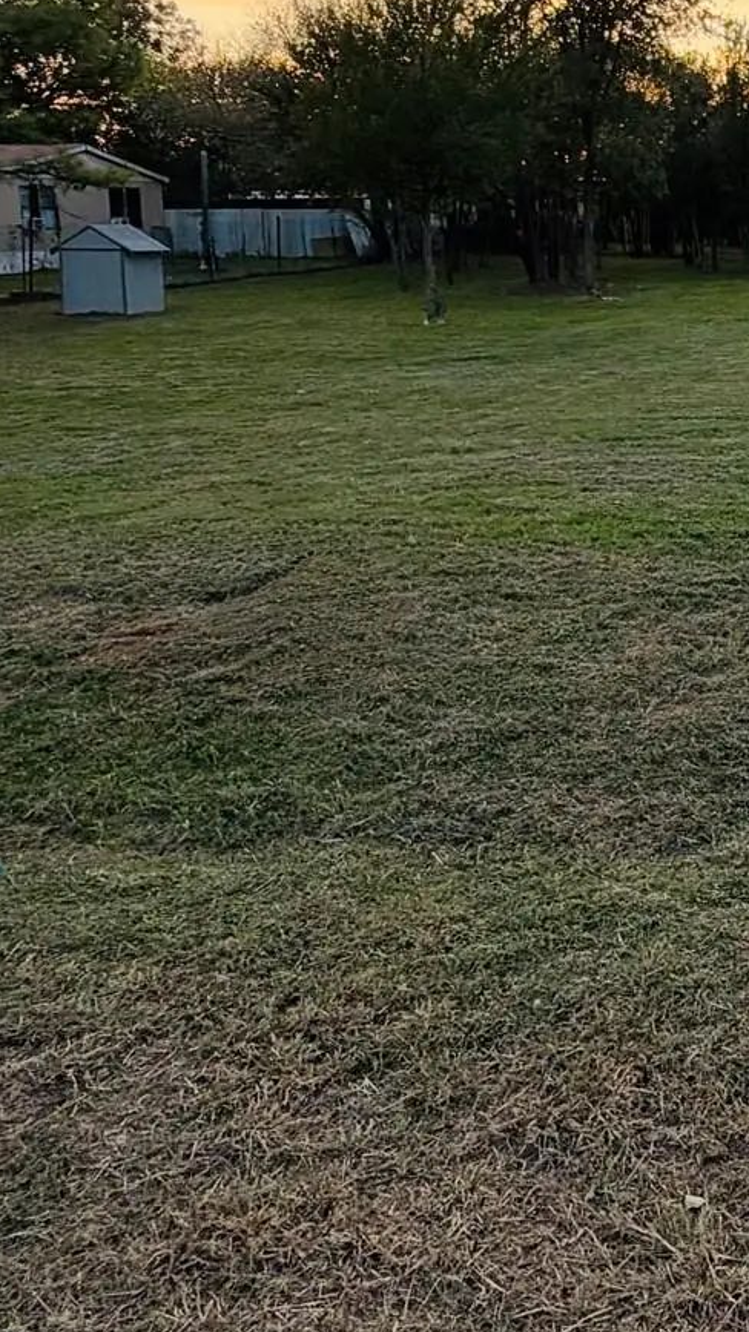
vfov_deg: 53.5
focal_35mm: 36
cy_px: 384
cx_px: 823
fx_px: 1272
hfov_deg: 29.6
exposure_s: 1/121
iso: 50
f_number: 2.2
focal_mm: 2.22
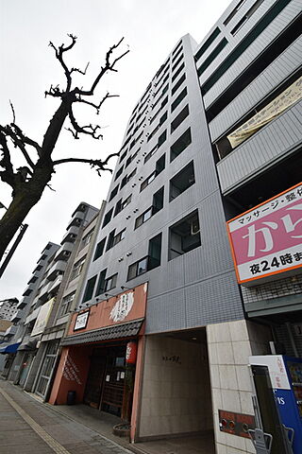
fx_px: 189
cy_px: 227
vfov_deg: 100.4
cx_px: 151
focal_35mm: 15
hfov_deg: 77.3
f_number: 9
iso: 100
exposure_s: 1/200
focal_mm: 10
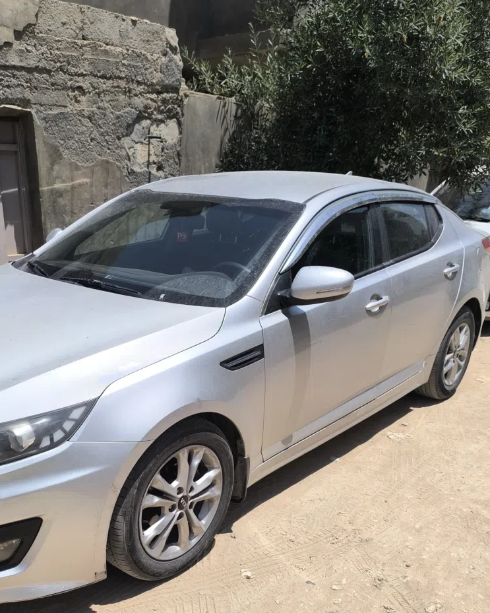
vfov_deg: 52.7
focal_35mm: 33
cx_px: 188
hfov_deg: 44.2
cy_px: 428
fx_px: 598
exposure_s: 1/1720
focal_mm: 6.14
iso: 50
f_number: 1.65
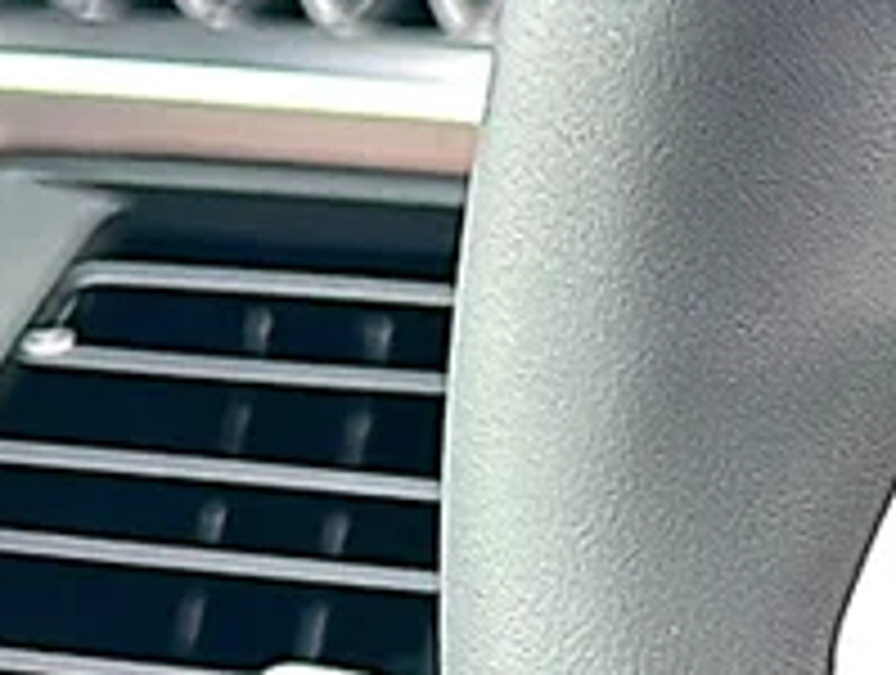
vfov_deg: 9.4
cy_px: 610
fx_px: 4097
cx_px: 1418
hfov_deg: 11.8
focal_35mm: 158
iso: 80
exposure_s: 1/135
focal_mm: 6.86
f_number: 1.78
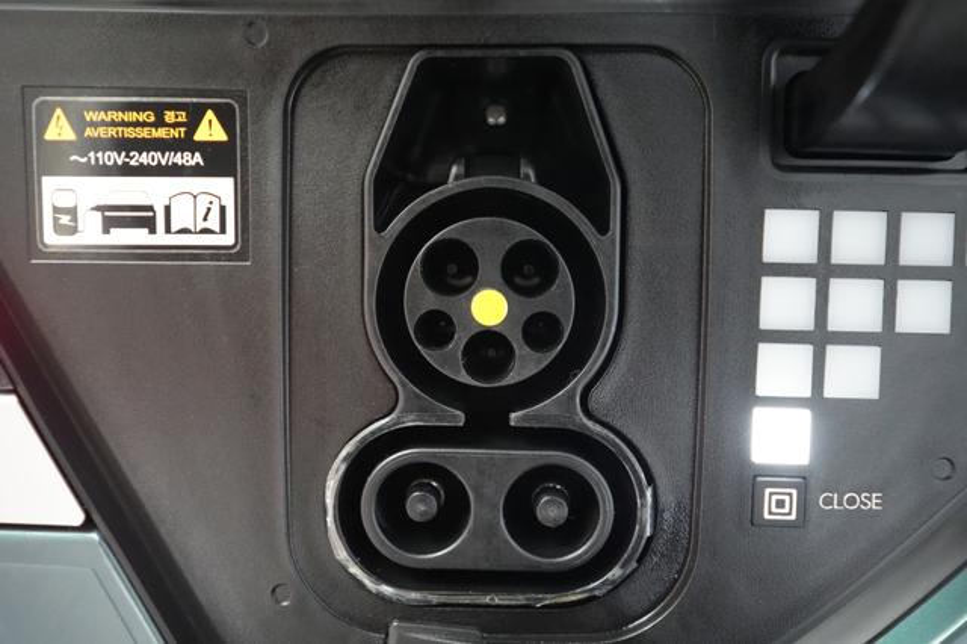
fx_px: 752
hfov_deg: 65.5
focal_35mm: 28
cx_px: 484
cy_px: 322
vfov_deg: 46.4
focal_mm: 28
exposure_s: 1/160
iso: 12800
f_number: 2.8
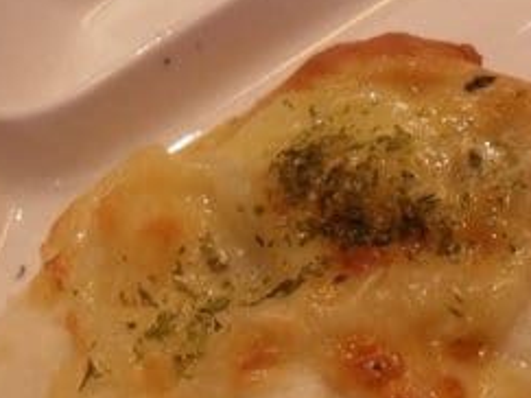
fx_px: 1104
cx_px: 378
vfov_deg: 20.4
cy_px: 220
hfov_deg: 26.8
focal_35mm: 72
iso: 320
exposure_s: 1/30
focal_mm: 6.2
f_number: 2.8
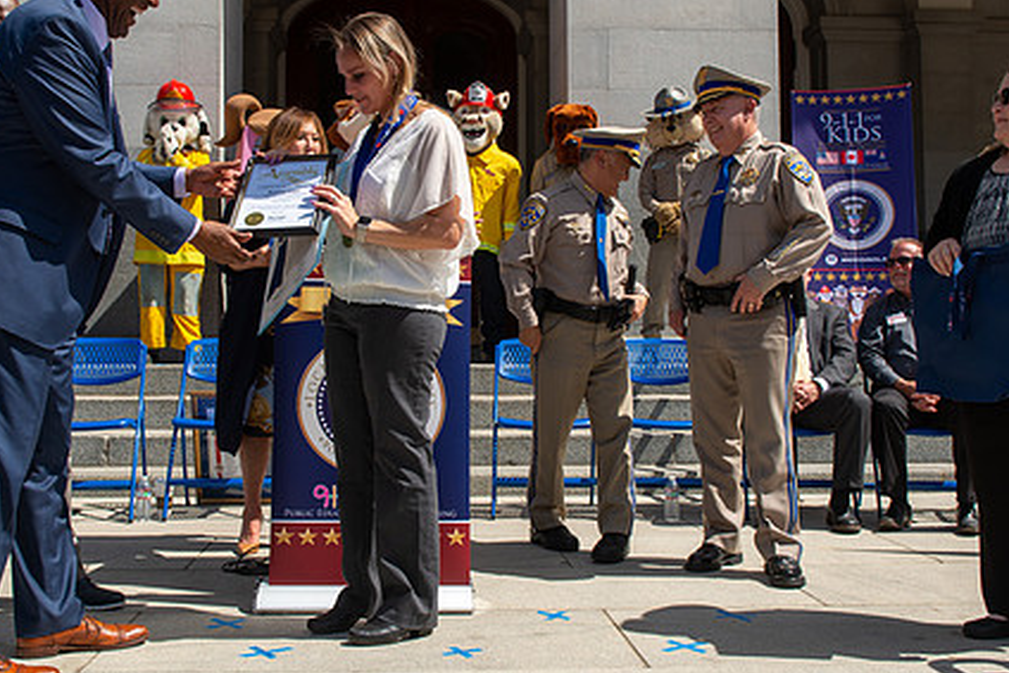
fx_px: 1149
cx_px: 463
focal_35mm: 41
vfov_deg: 32.6
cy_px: 308
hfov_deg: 47.3
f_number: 8
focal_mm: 27
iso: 100
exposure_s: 1/250
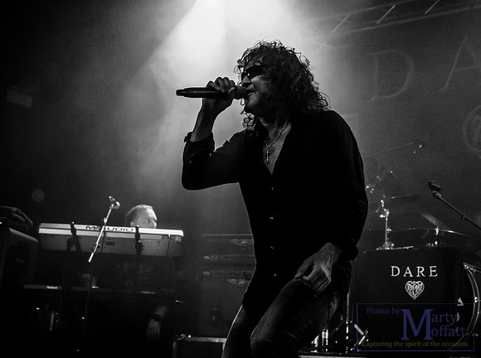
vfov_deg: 27.4
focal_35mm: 53
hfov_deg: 36.2
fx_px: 735
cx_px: 227
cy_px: 167
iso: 500
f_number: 2.8
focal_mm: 25
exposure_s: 1/160
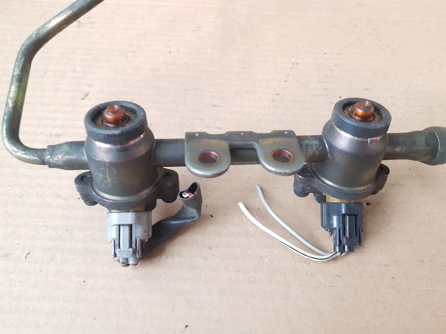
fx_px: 335
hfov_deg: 67.3
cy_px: 167
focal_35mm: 26
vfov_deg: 53.1
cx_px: 223
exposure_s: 1/10
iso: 250
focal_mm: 4.2
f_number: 1.7
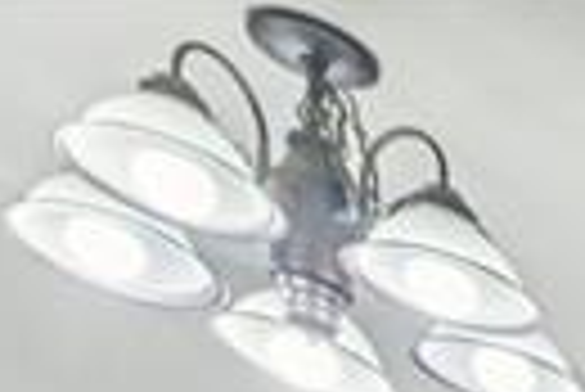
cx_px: 2140
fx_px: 1920
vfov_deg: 7.9
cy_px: 1523
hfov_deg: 9.1
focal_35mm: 118
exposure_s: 1/10
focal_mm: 15
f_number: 8
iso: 400
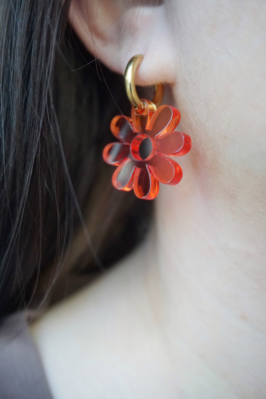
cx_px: 133
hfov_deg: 29.9
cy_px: 200
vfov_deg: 43.6
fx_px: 499
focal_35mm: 45
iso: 2000
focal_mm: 30
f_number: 5
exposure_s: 1/160
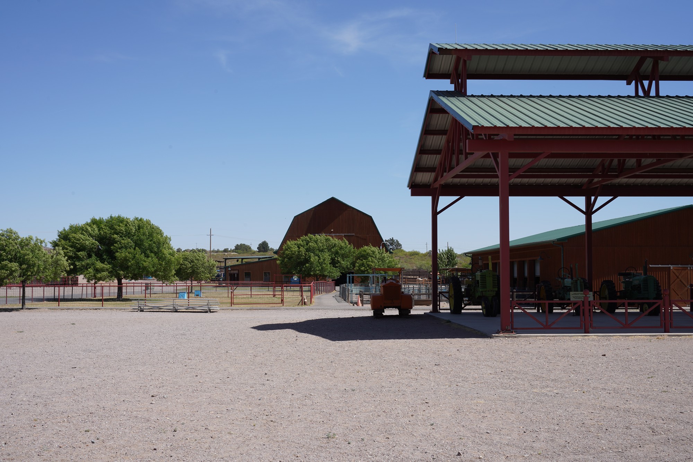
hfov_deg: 43.6
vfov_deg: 29.9
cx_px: 346
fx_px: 866
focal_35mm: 45
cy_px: 231
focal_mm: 45
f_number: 16
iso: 100
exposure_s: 1/100
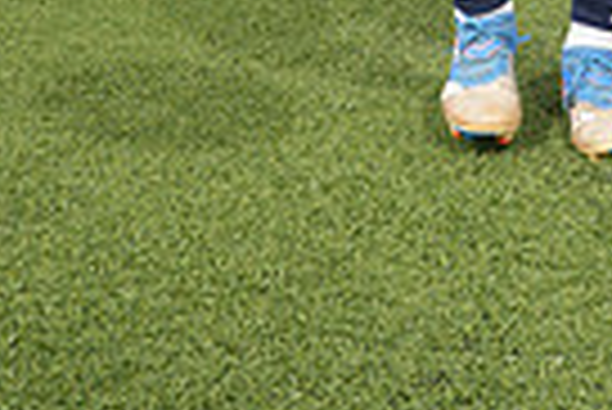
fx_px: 2025
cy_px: -554
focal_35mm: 119
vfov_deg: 10.1
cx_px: 562
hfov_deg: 16.9
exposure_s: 1/200
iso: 100
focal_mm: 36
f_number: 7.1
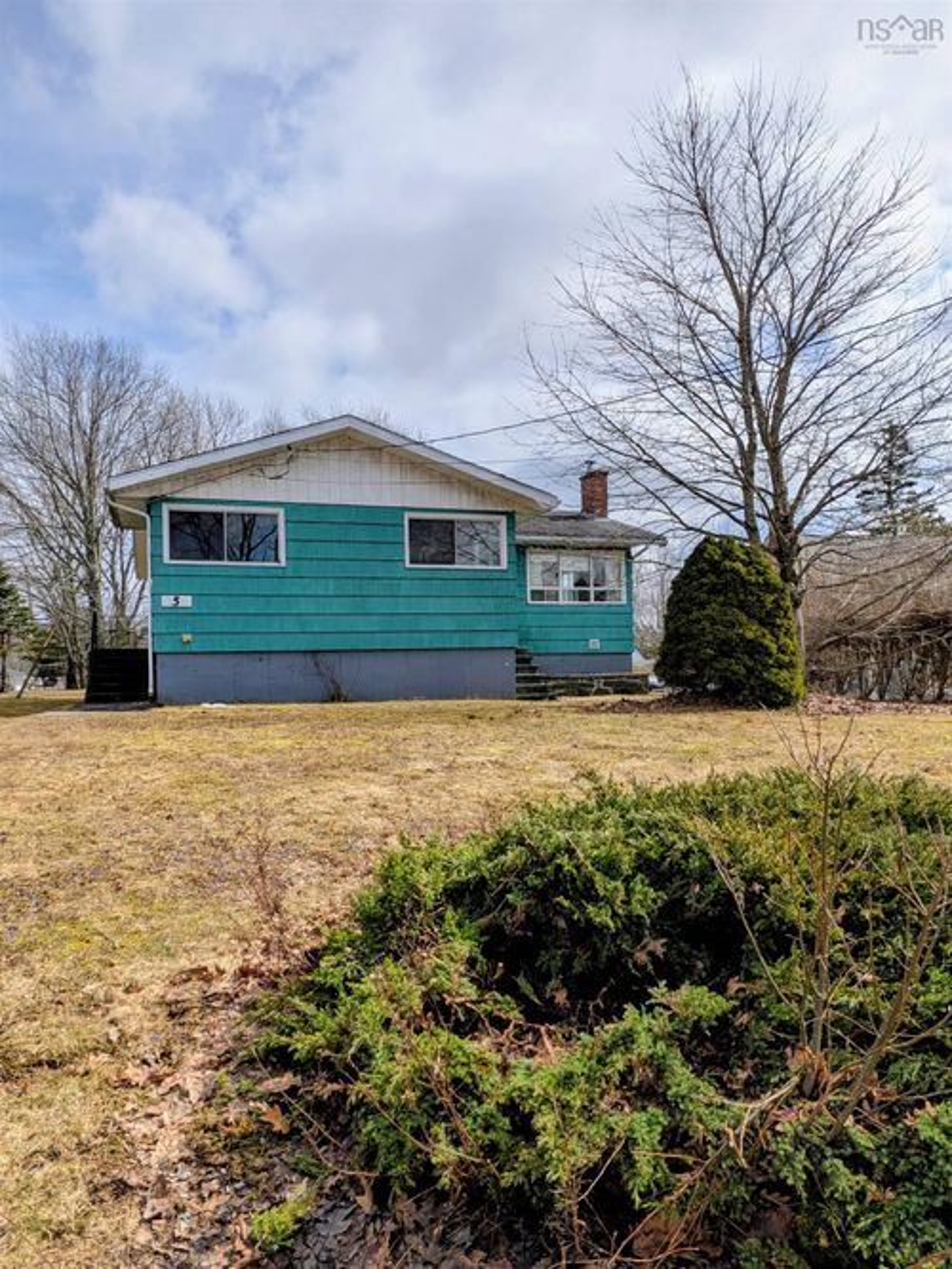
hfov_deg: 56.8
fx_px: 880
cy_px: 634
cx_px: 476
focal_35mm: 24
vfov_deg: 71.6
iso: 32
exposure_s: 1/2985
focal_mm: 4.53
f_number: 1.7
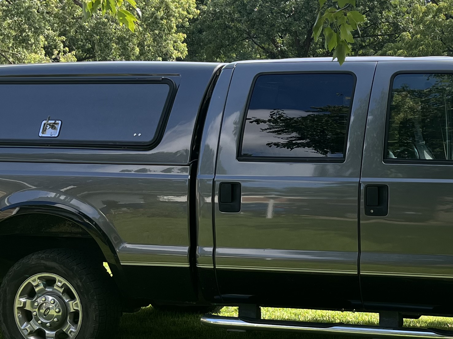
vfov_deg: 20.7
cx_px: 402
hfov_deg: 26.5
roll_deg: +0.1
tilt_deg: -9.2
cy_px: 216
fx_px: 929
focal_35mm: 71
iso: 50
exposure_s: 1/718
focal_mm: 5.1
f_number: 1.6
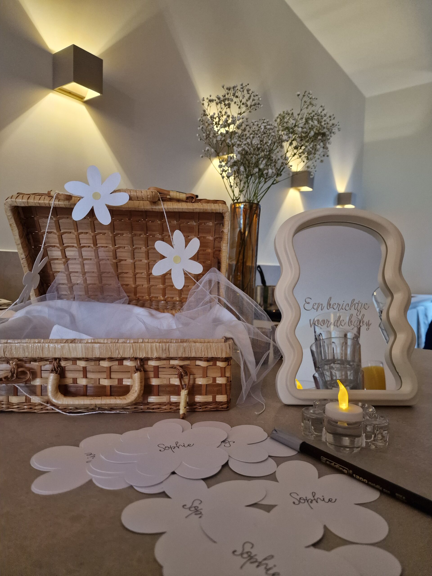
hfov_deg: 58.9
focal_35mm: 23
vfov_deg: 73.9
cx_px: 216
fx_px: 383
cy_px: 288
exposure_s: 1/100
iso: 640
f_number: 1.8
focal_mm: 6.4
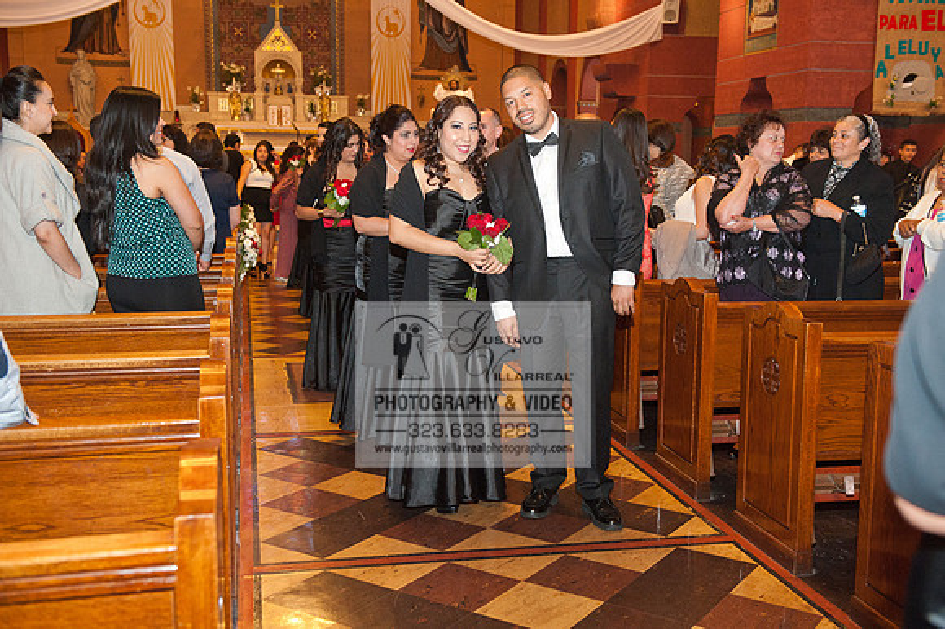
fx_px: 1102
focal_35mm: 42
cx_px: 472
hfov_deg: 46.4
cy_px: 314
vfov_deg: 31.9
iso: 4000
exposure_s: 1/100
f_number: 4
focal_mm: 42
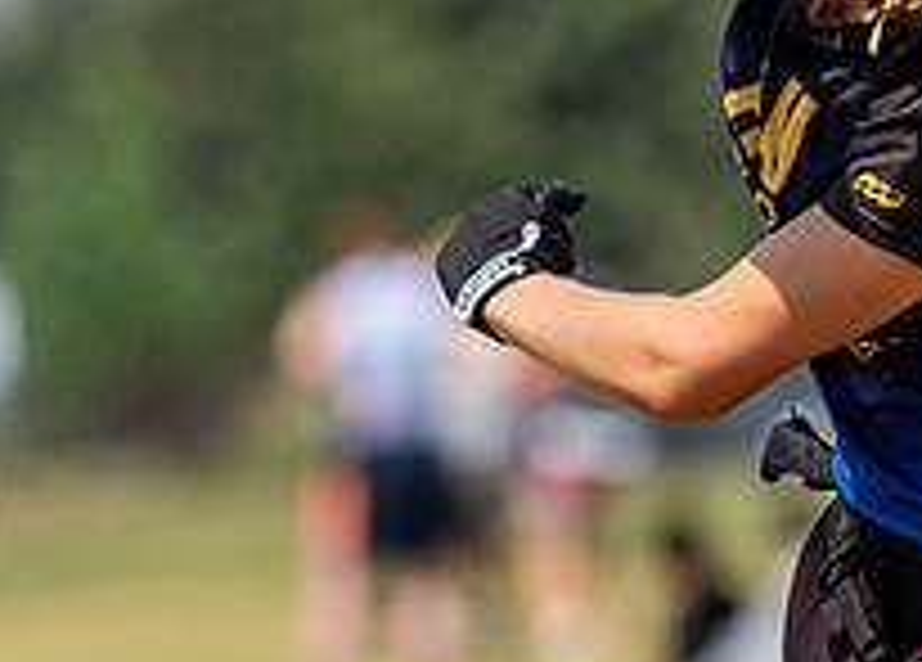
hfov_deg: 1.5
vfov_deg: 1.1
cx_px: 895
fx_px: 35161
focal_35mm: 1341
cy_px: -88
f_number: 5
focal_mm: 300
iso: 400
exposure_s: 1/2500
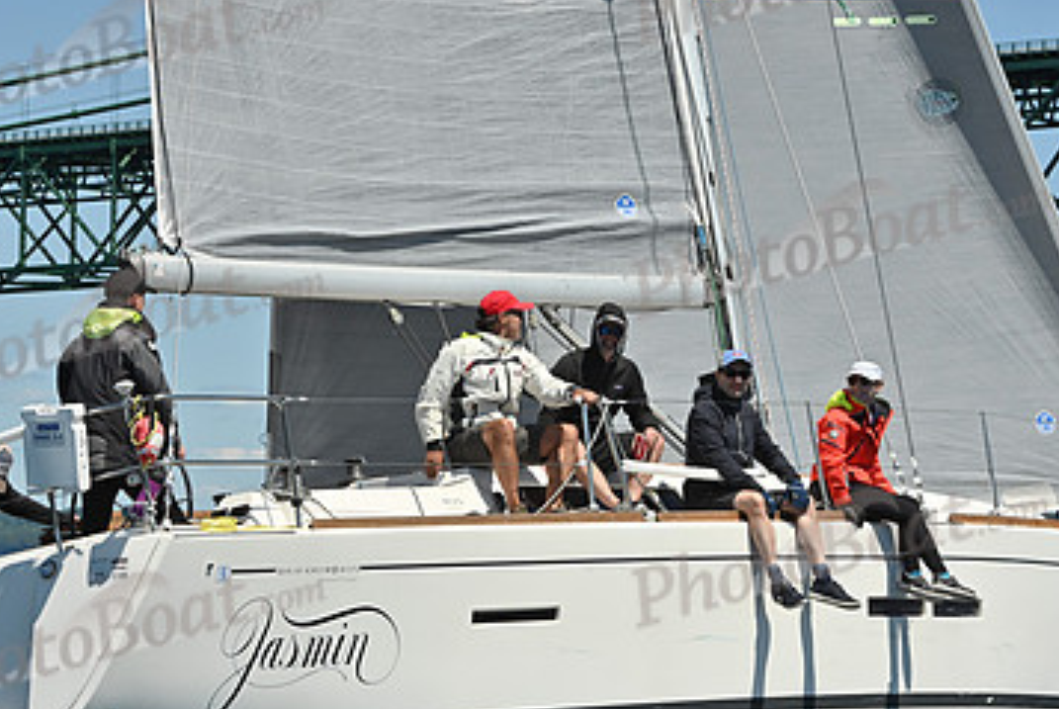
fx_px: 4683
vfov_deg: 8.7
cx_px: 481
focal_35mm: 159
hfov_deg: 12.9
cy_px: 438
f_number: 13
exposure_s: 1/1000
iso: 320
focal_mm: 98
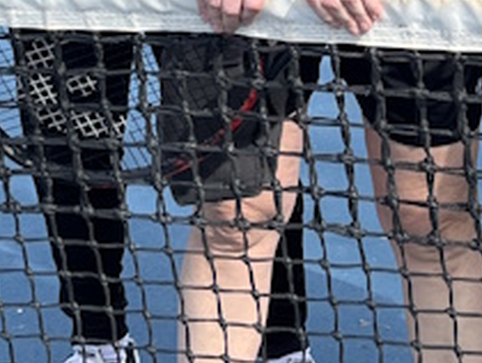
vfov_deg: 12.0
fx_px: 1673
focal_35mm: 120
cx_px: 370
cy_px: -111
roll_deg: -1.7
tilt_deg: -9.4
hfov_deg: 16.3
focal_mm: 5.1
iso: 50
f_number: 1.6
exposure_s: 1/1294
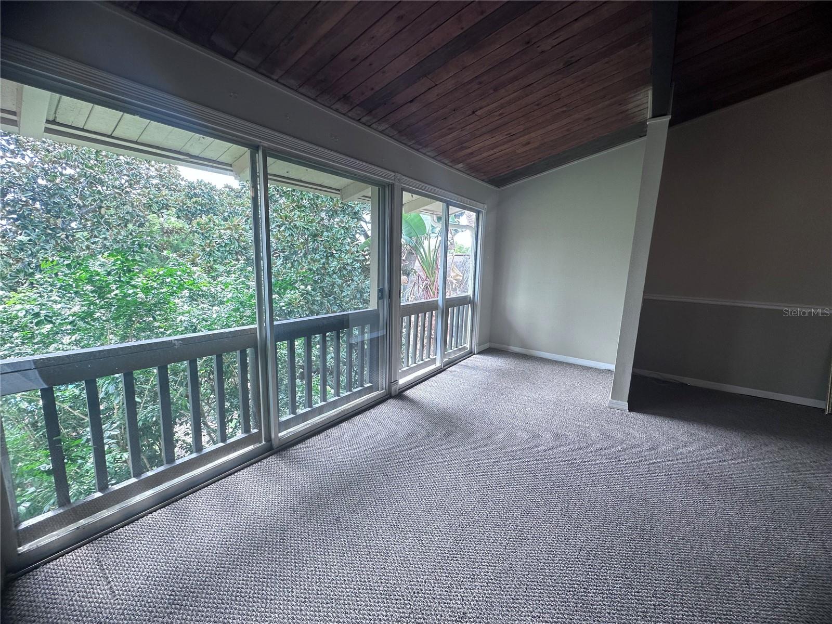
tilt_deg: -8.6
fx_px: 336
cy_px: 312
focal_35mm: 14
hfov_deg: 102.1
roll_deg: -1.4
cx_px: 416
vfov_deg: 85.7
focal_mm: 2.22
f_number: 2.2
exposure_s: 1/120
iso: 80
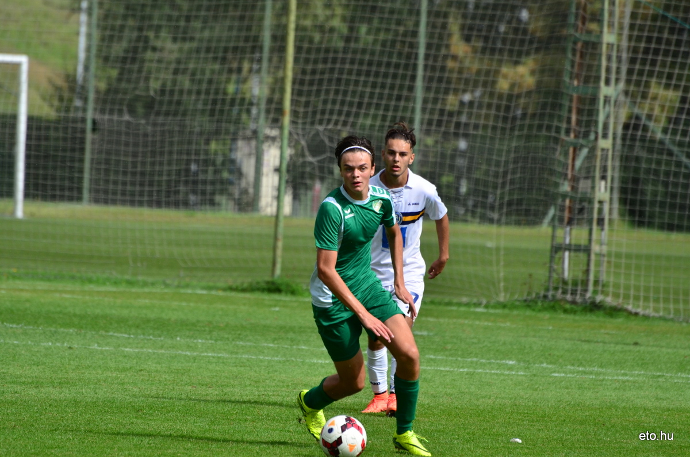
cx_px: 345
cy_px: 228
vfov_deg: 3.0
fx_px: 8608
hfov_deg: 4.6
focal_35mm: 450
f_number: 6.3
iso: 400
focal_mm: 300
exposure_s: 1/1600
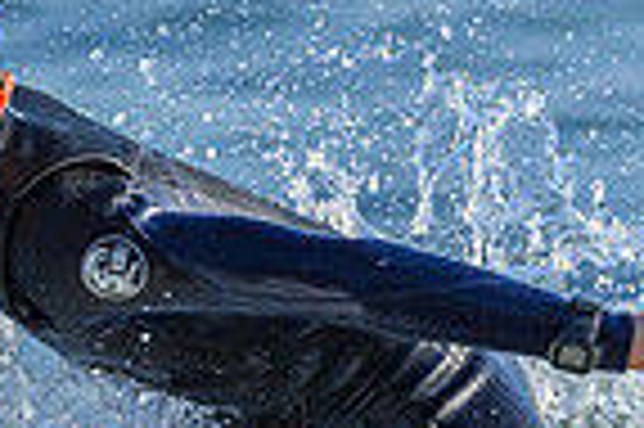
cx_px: 486
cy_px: 791
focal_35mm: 3249
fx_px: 58054
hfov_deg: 0.6
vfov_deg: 0.4
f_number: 6.3
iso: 640
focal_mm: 800
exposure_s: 1/2000
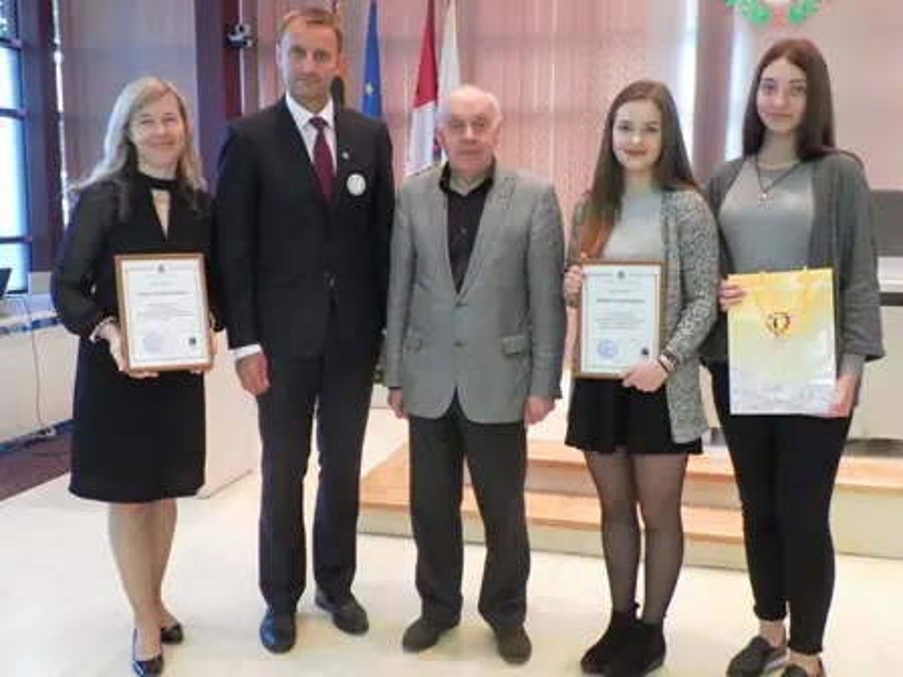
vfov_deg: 38.7
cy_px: 338
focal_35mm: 37
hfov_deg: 50.1
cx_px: 452
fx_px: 965
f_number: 3.2
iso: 200
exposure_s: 1/15
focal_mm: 6.6
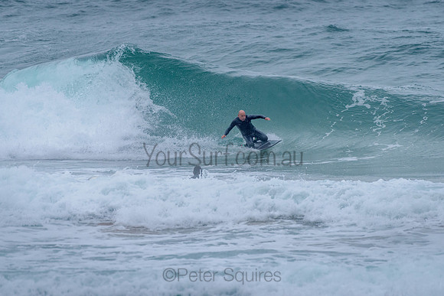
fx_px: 7559
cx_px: 223
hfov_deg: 3.4
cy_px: 115
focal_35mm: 613
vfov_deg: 2.2
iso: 1100
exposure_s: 1/2000
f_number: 5.6
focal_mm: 500
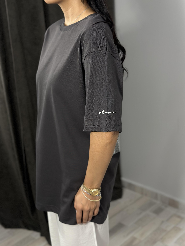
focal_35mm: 48
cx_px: 92
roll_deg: +2.0
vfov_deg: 39.7
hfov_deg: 30.3
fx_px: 342
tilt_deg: -18.8
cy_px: 123
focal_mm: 6.86
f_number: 1.78
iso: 125
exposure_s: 1/100
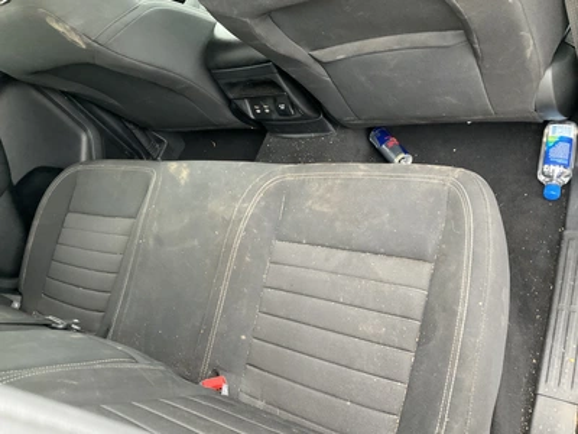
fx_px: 484
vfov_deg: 48.2
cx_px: 289
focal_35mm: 29
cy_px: 217
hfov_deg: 61.7
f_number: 1.8
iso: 125
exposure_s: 1/60
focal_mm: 3
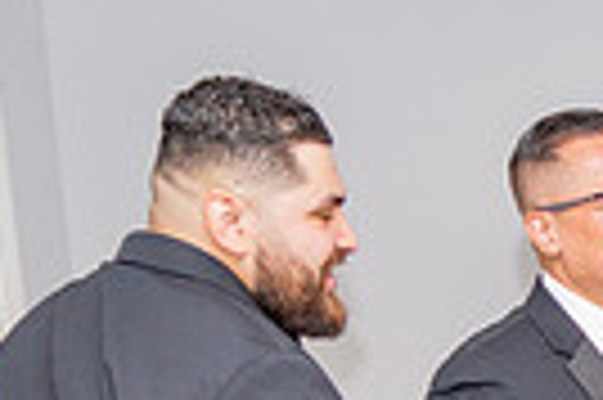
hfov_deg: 17.1
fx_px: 1740
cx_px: 994
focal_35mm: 104
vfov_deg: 11.7
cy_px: 807
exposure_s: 1/160
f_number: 4
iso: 640
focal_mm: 24
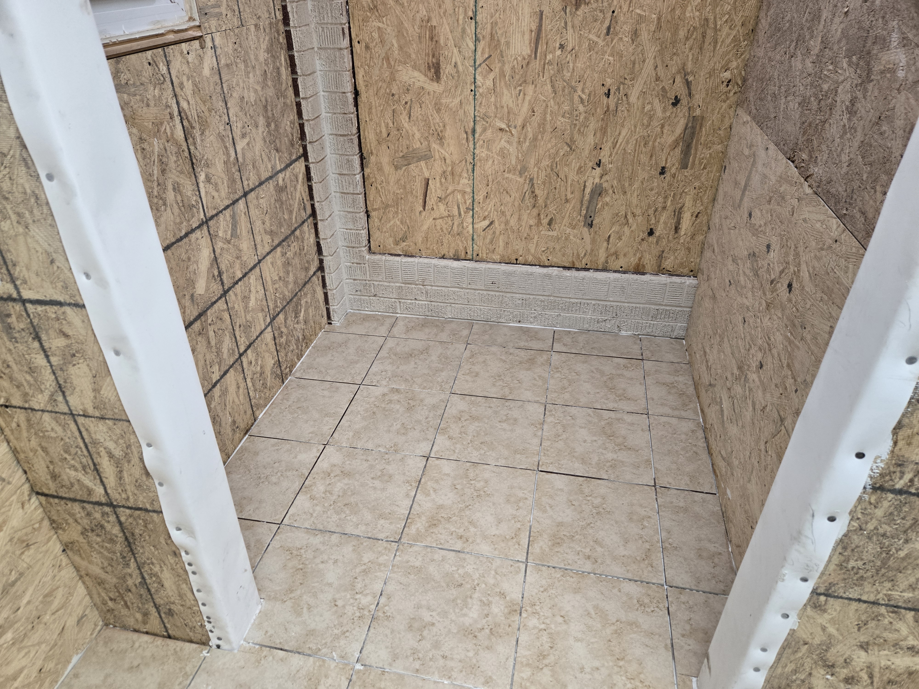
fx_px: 611
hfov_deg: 73.9
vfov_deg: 58.9
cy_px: 344
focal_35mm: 23
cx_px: 460
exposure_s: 1/120
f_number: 1.8
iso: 160
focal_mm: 5.4
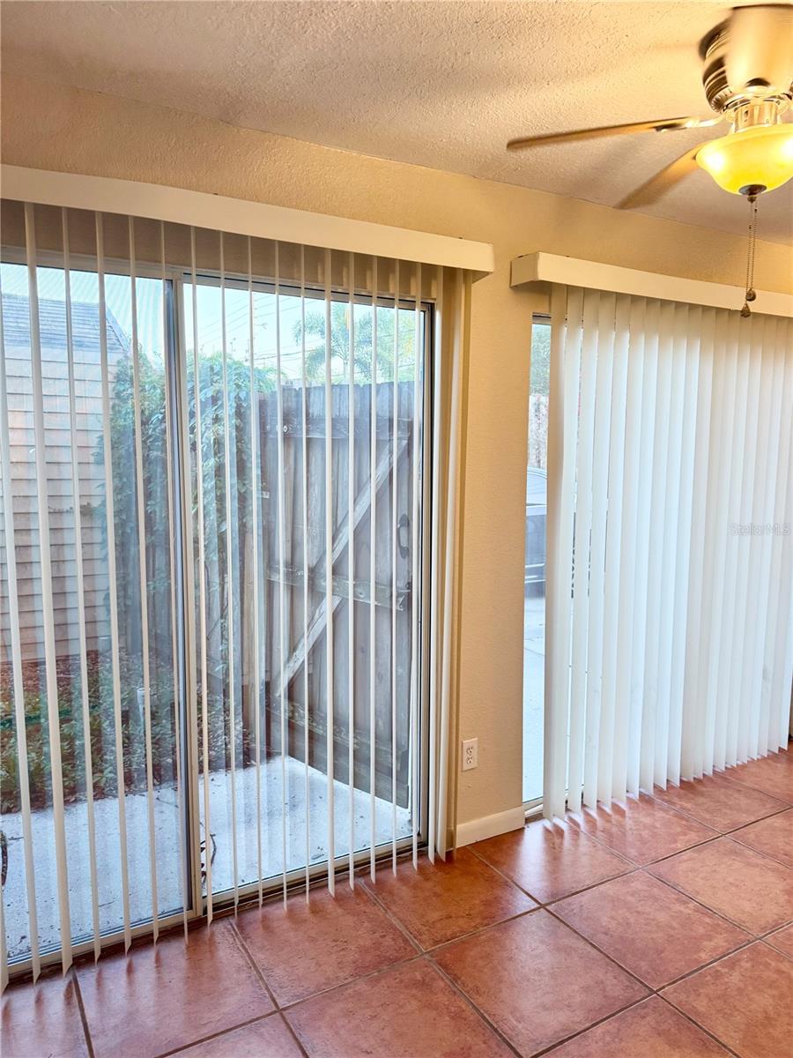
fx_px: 733
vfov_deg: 71.6
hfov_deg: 56.8
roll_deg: +0.5
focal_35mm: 24
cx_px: 396
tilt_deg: -8.1
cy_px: 529
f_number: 1.78
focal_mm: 6.76
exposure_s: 1/60
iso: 160
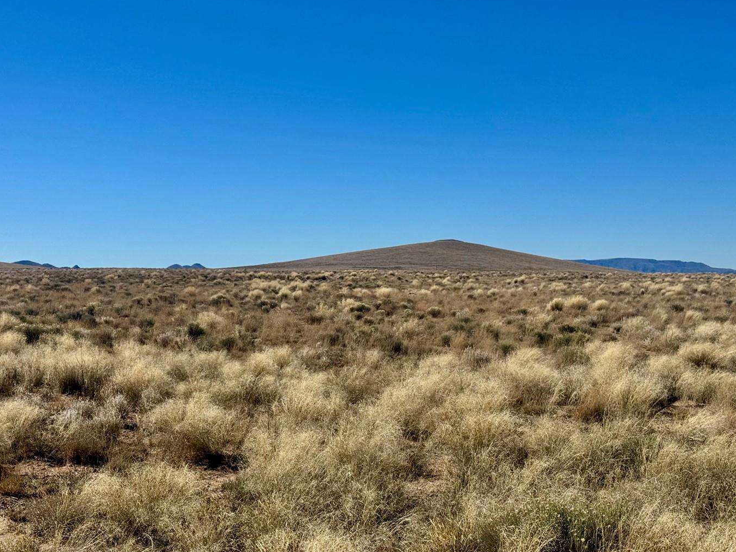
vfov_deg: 25.7
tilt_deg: -1.5
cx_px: 339
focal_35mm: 57
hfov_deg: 33.8
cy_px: 311
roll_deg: +0.2
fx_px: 1212
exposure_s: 1/9009
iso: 80
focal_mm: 6.76
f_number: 1.78
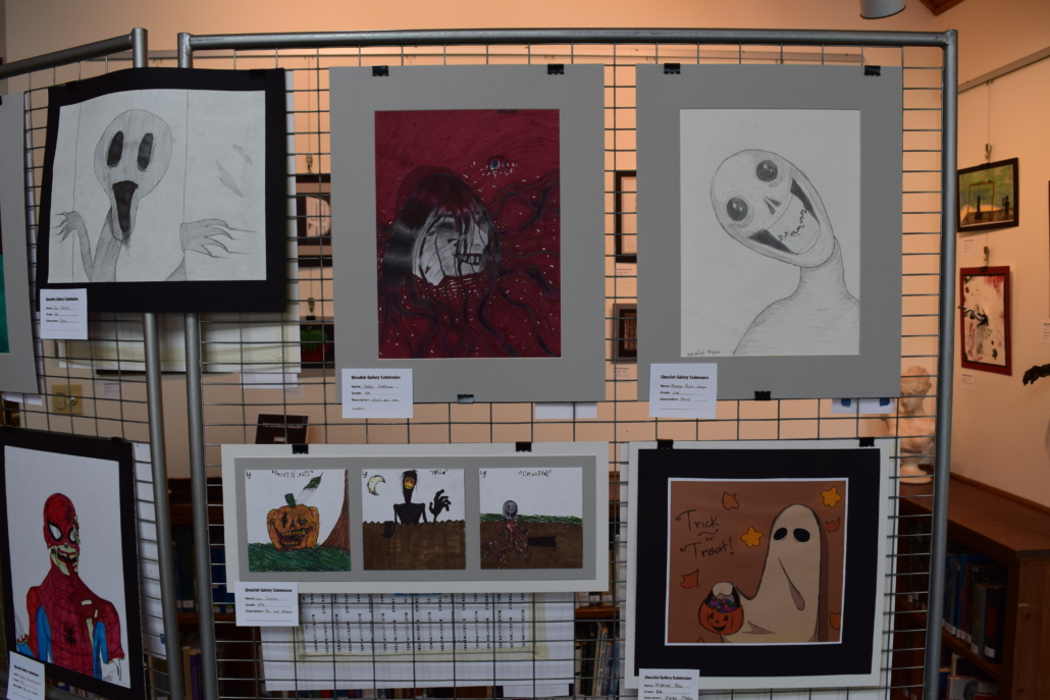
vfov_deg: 47.9
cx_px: 525
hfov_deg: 67.4
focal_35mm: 27
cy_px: 350
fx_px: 788
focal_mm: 18
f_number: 7.1
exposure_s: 1/25
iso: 400
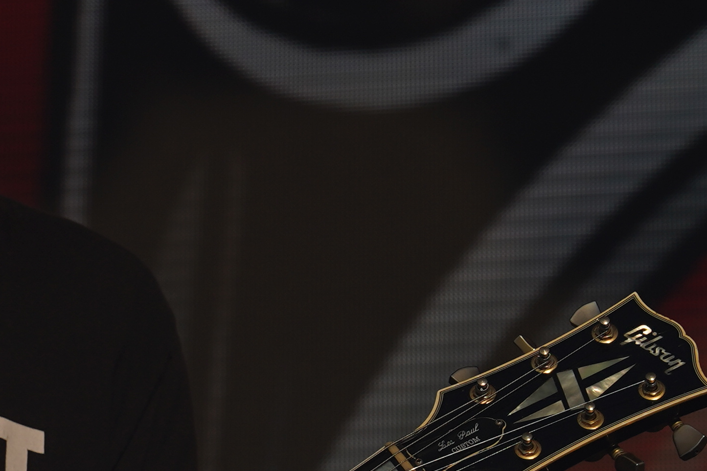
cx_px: -41
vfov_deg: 3.2
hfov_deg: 4.7
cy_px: 356
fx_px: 8561
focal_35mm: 436
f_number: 8
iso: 100
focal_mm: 105
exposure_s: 1/1000
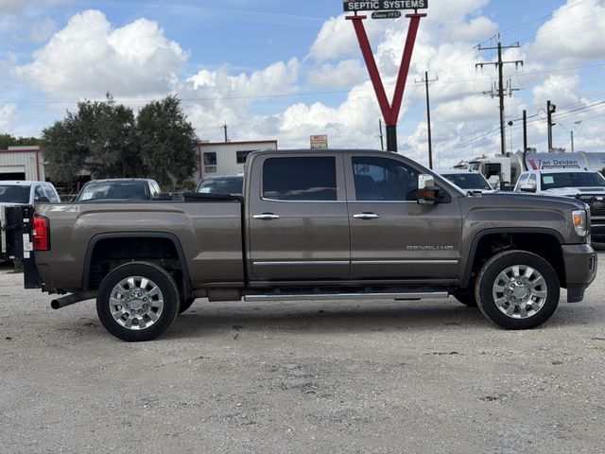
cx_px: 302
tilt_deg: -1.9
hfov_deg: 39.7
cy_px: 227
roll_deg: +3.0
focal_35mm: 48
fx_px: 839
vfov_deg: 30.3
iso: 64
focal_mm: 6.76
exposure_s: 1/4329
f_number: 1.78
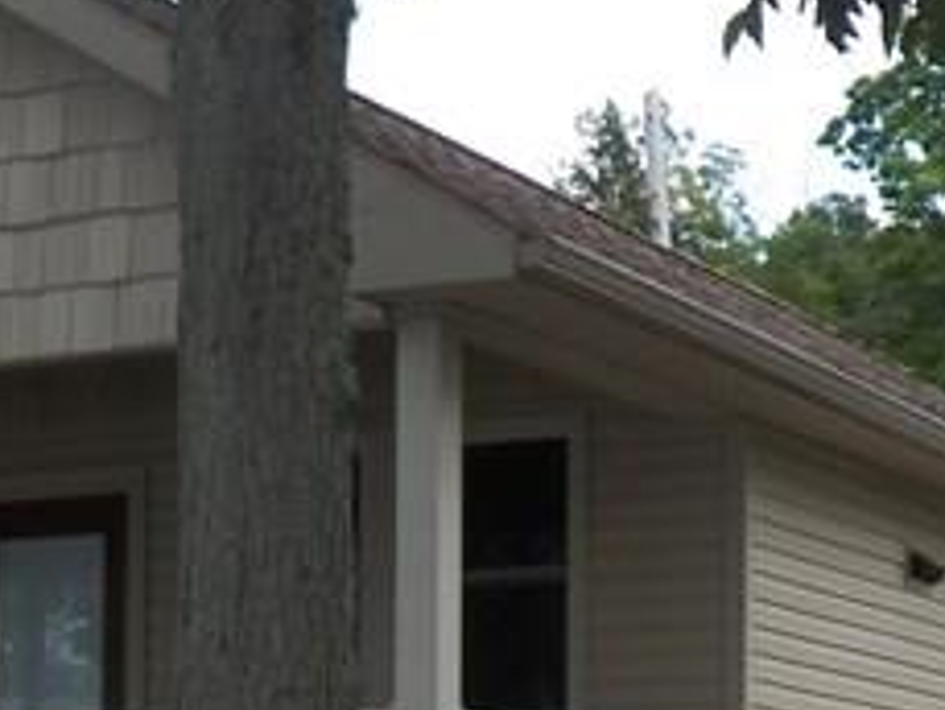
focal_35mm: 125
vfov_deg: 11.8
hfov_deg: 15.5
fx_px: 3414
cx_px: 43
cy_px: 698
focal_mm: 4.9
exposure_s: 1/500
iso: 125
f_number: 4
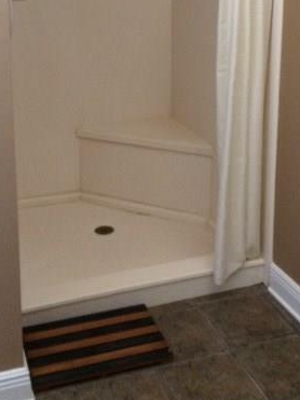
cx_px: 151
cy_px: 70
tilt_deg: -9.6
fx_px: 578
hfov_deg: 29.1
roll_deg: +2.1
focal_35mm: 50
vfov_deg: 36.7
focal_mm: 4.15
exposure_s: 1/15
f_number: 2.2
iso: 320
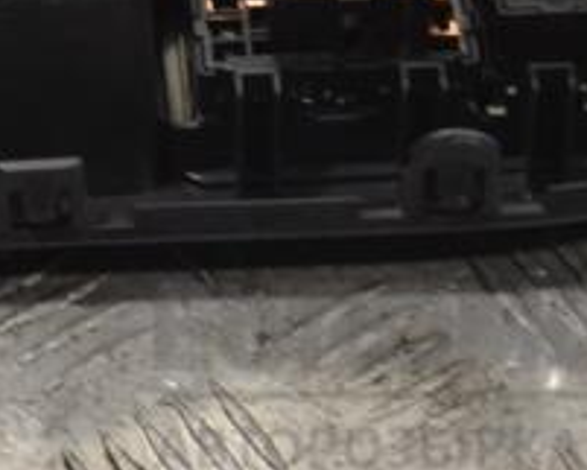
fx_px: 4022
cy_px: -61
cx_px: 99
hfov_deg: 8.3
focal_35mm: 231
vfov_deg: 6.7
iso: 400
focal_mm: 55
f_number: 5.6
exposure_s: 1/80
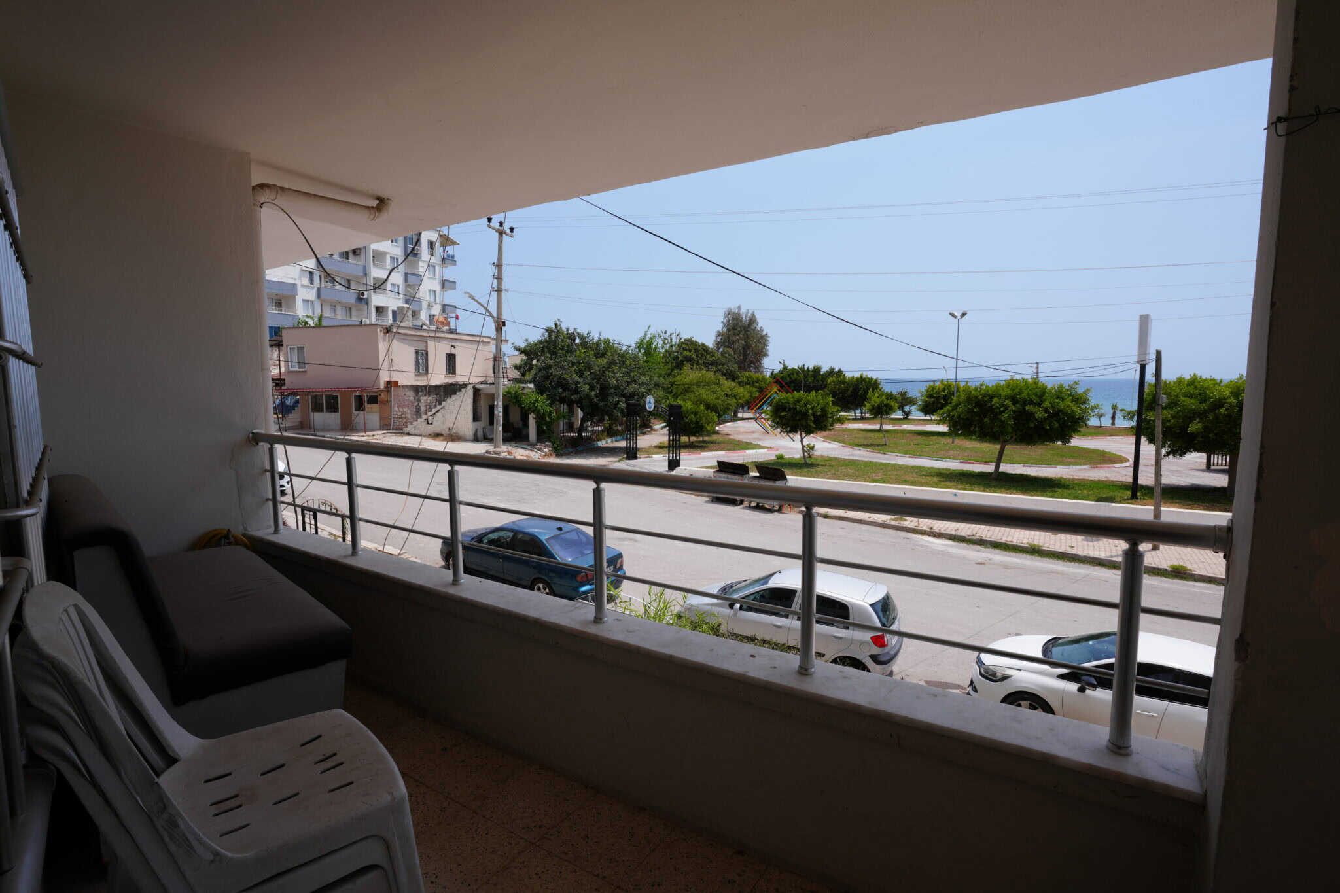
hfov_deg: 93.3
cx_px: 670
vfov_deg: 70.4
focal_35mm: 17
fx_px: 633
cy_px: 446
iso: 100
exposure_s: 1/250
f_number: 10
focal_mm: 17
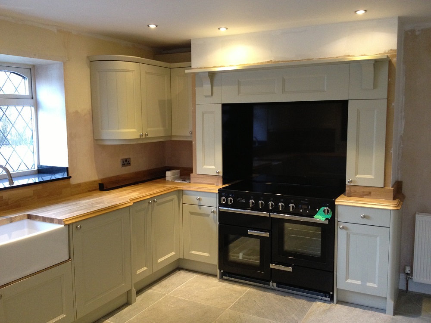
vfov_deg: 40.7
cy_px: 162
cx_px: 216
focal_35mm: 35
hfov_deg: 52.6
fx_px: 436
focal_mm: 4.28
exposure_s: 1/20
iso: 200
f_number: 2.4
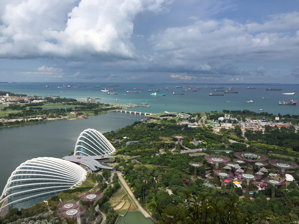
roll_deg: -0.8
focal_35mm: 29
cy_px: 112
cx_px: 150
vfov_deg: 48.2
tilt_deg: -6.7
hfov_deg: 61.7
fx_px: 250
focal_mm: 4.15
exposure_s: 1/3300
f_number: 2.2
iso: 32
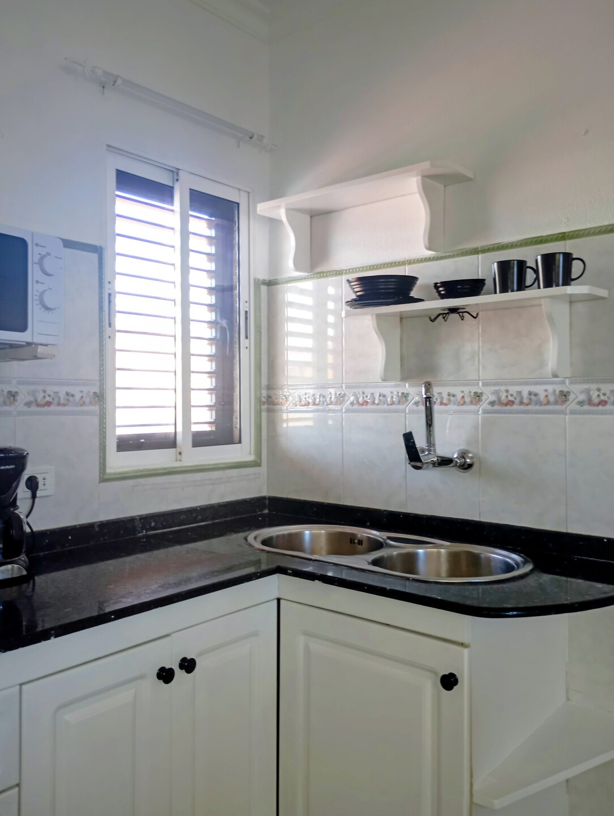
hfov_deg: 49.8
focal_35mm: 28
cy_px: 408
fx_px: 661
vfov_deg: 63.4
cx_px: 307
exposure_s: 1/16.7
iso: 123
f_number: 1.8
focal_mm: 4.27
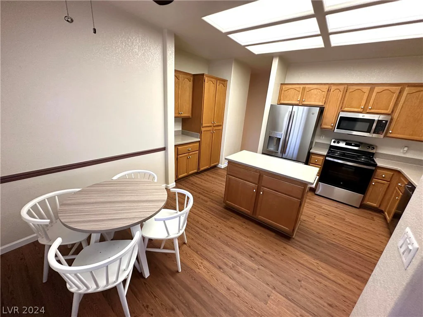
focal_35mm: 14
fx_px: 171
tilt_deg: -15.7
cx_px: 212
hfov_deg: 102.1
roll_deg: -4.3
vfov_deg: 85.7
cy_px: 158
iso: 320
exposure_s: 1/120
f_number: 2.2
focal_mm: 2.22
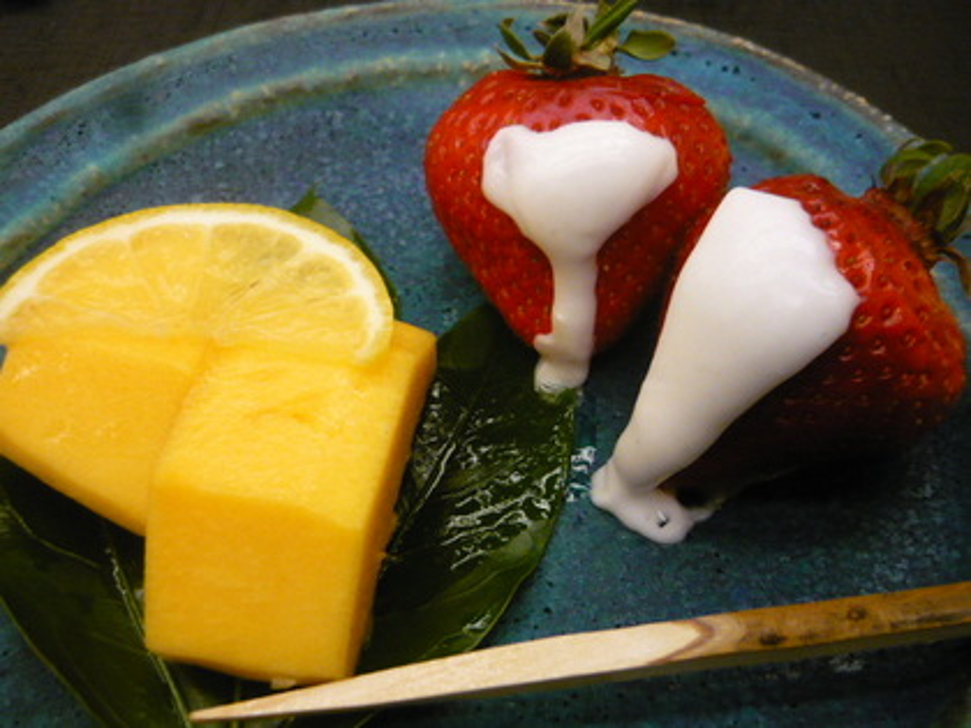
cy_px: 364
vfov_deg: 42.9
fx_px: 926
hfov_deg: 55.4
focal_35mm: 33
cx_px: 486
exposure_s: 1/15
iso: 400
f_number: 2.8
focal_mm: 5.5
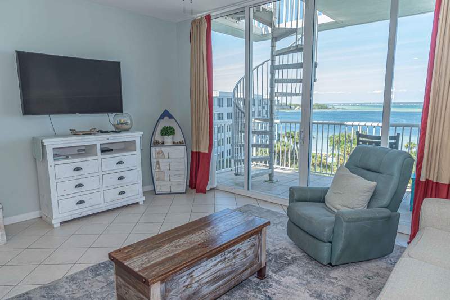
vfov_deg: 53.1
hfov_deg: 73.8
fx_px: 300
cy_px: 150
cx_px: 225
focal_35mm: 24
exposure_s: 1/125
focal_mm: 24
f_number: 6.3
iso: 400
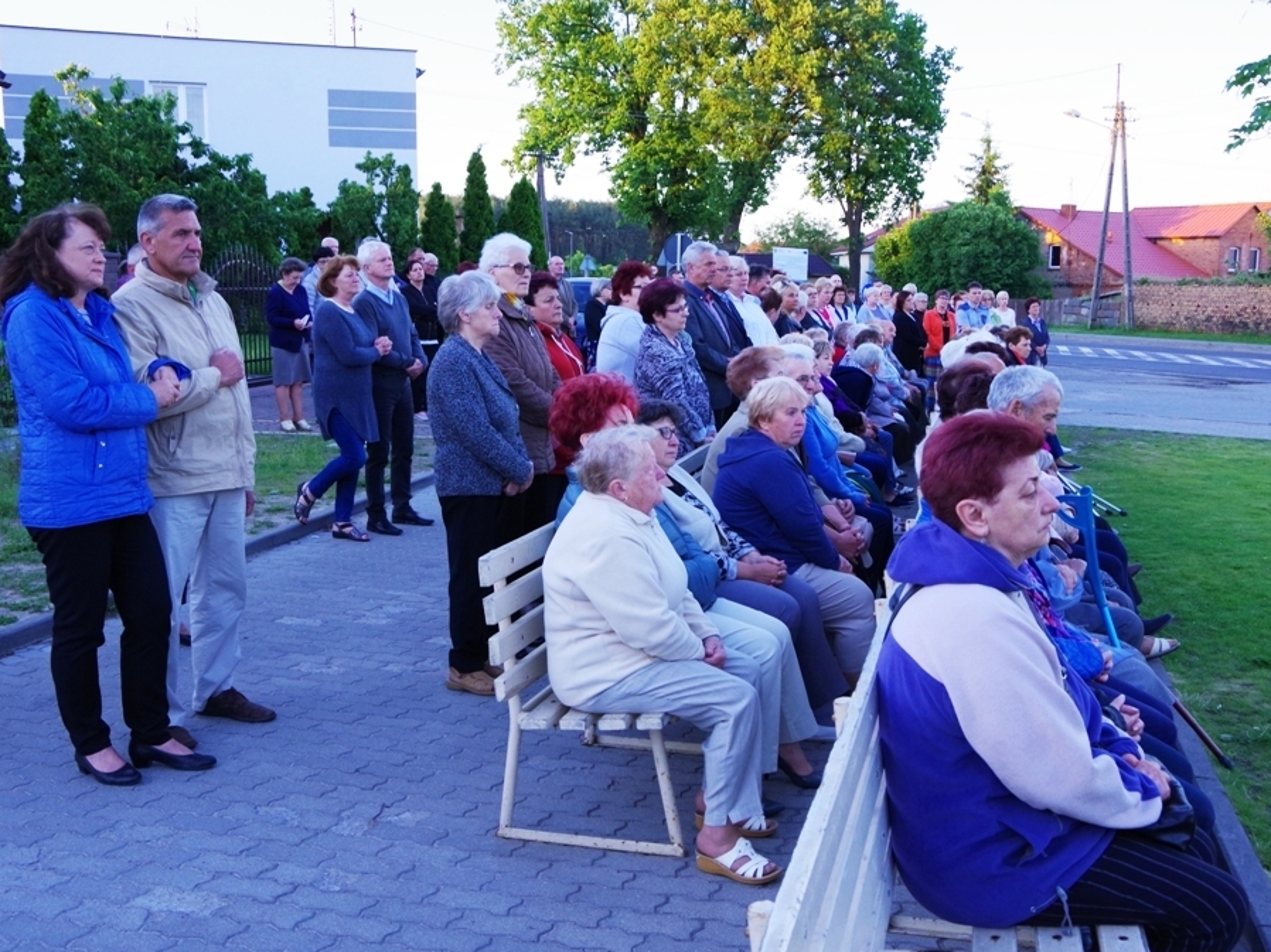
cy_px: 480
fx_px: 1248
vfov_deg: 41.8
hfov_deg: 54.0
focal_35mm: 34
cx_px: 644
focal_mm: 21
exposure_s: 1/100
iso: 1600
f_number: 8
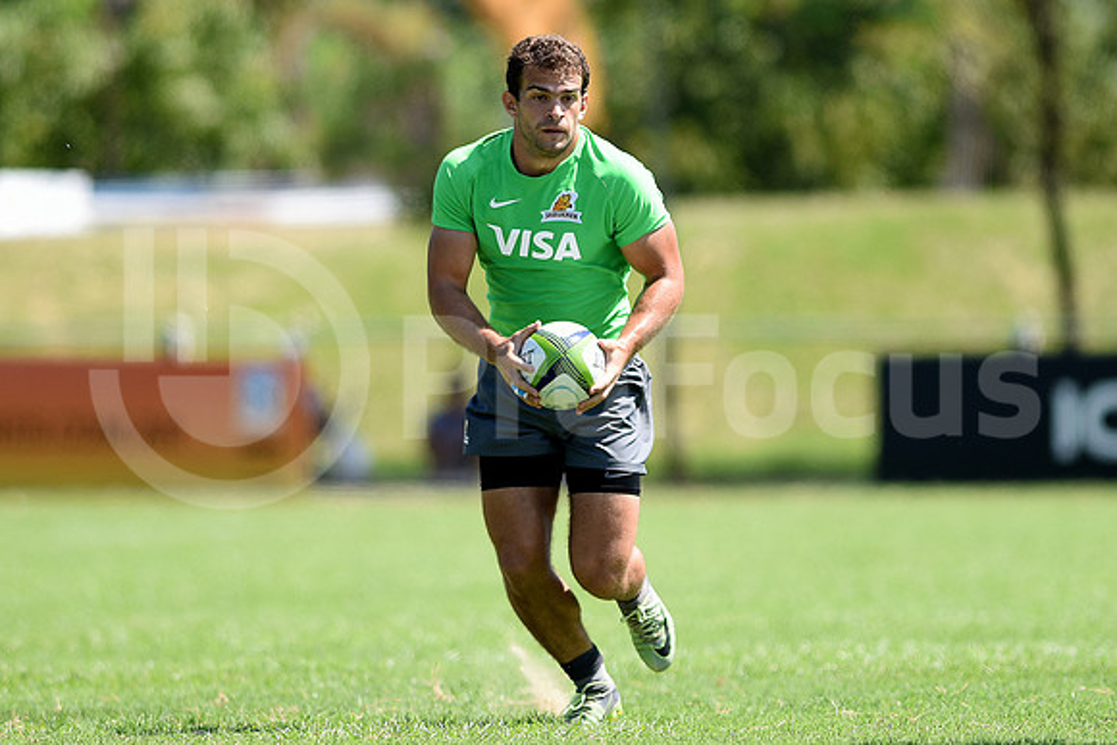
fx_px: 9310
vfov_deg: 4.6
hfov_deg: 6.9
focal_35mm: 300
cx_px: 558
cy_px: 372
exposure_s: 1/1600
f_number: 2.8
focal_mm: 300
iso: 200
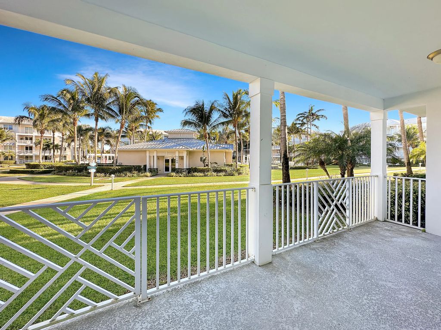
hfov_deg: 102.1
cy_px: 165
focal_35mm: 14
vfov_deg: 85.7
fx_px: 178
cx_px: 220
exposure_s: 1/329
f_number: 2.2
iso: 40
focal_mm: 2.22
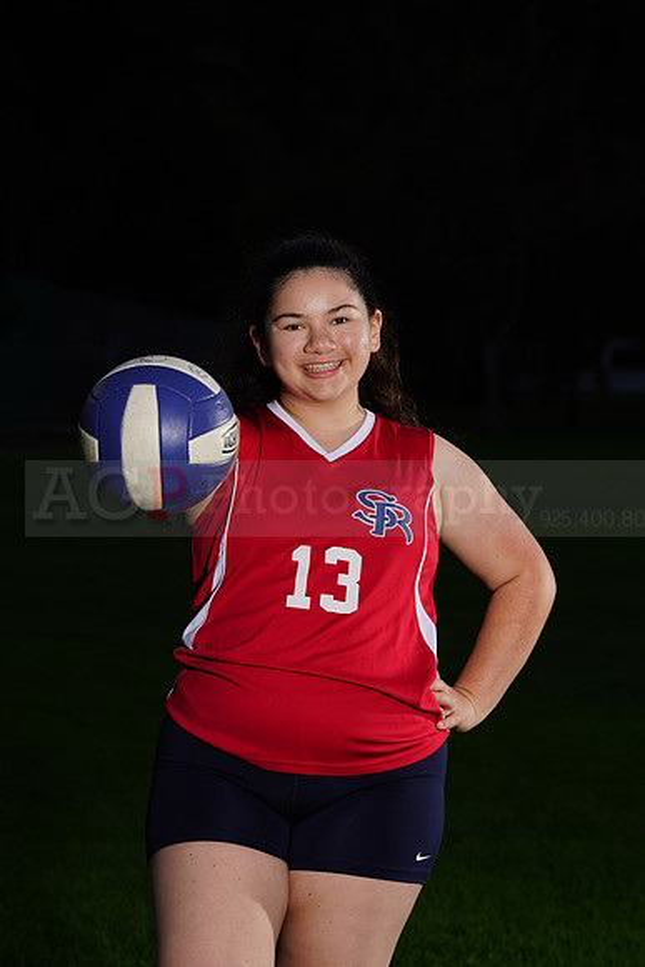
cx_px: 322
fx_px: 4351
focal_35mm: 162
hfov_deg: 8.5
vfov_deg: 12.7
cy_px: 484
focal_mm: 162
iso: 320
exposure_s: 1/125
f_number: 10
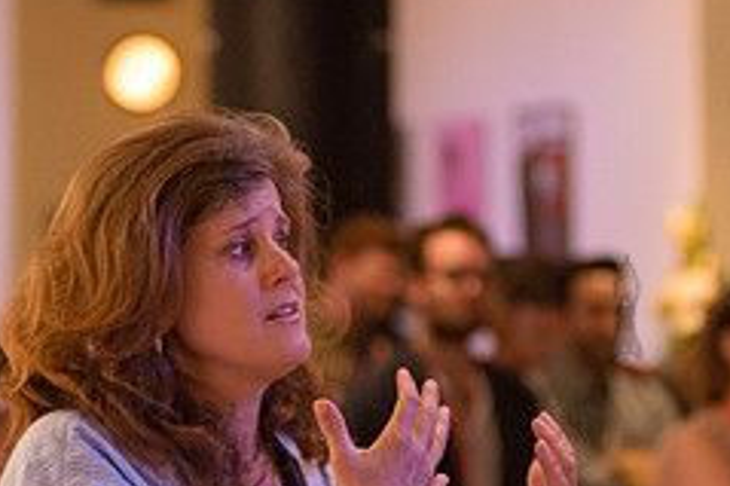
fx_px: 4235
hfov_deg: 9.8
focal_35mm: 209
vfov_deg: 6.5
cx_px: 229
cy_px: 454
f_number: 2.8
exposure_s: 1/200
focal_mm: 86
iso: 4000
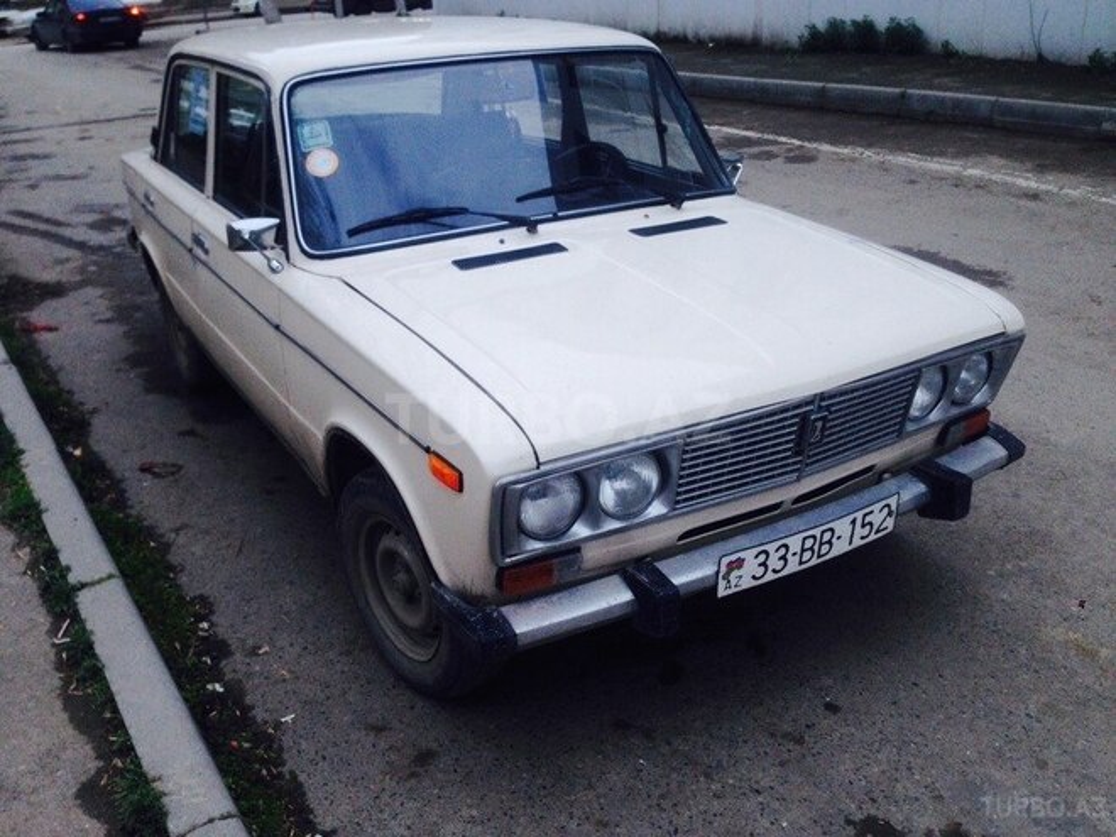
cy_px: 418
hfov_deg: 55.4
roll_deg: +0.5
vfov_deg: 42.9
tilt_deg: -24.4
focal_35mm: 33
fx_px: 1064
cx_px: 558
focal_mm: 4.12
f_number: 2.4
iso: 50
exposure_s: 1/60
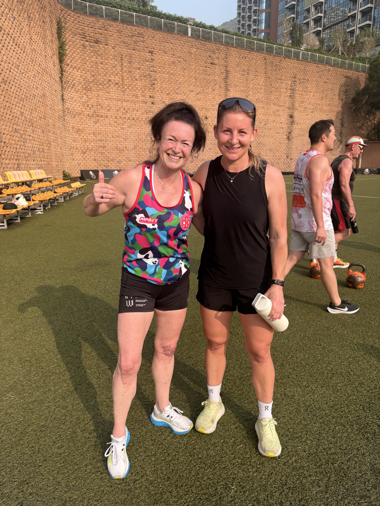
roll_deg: +0.8
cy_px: 253
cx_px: 190
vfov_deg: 67.3
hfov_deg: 53.1
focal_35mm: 26
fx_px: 381
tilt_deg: -14.2
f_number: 1.6
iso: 50
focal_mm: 5.96
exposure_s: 1/2075
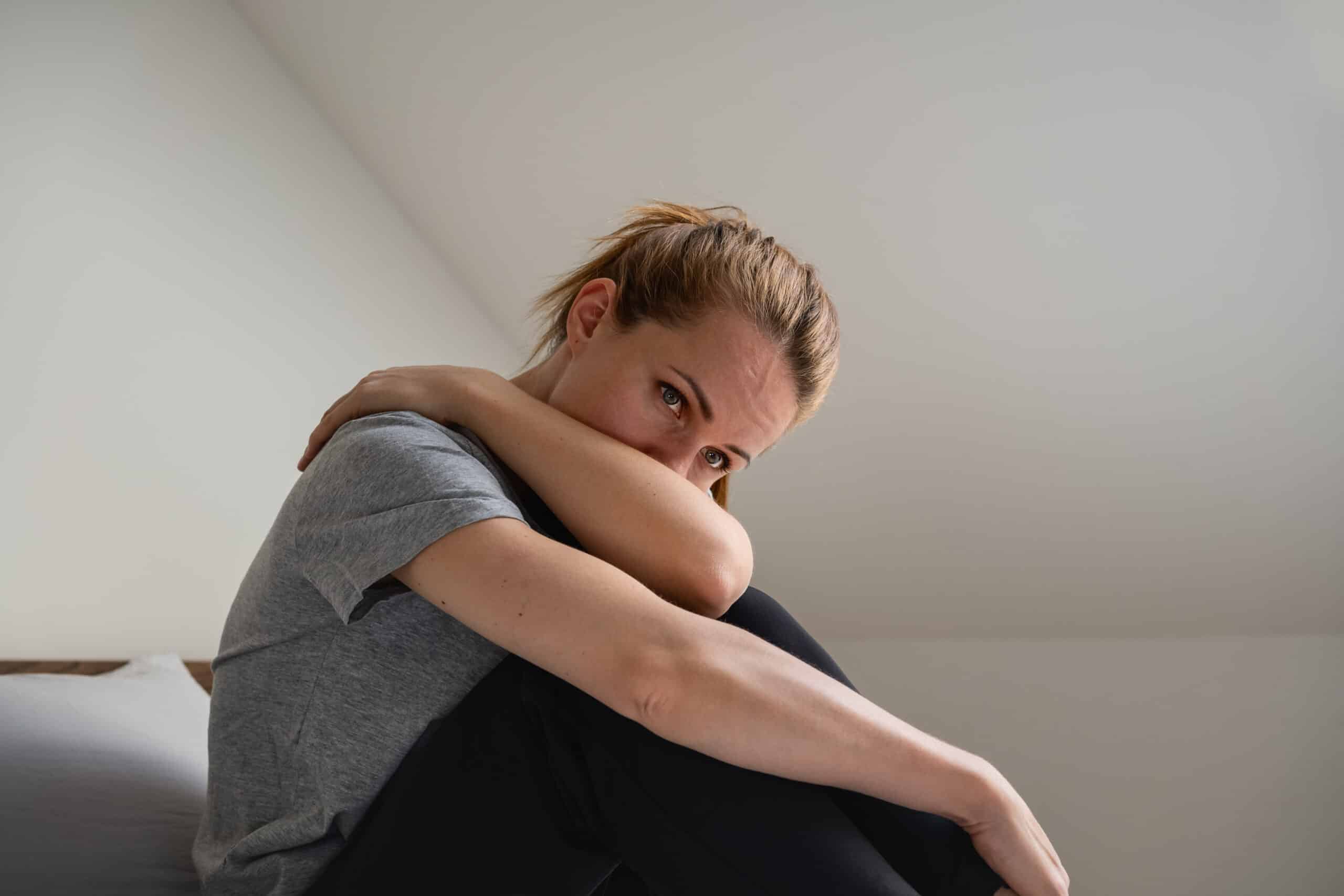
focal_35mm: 55
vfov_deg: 24.6
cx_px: 672
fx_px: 2054
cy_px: 448
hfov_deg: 36.2
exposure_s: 1/100
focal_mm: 55
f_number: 5
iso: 500
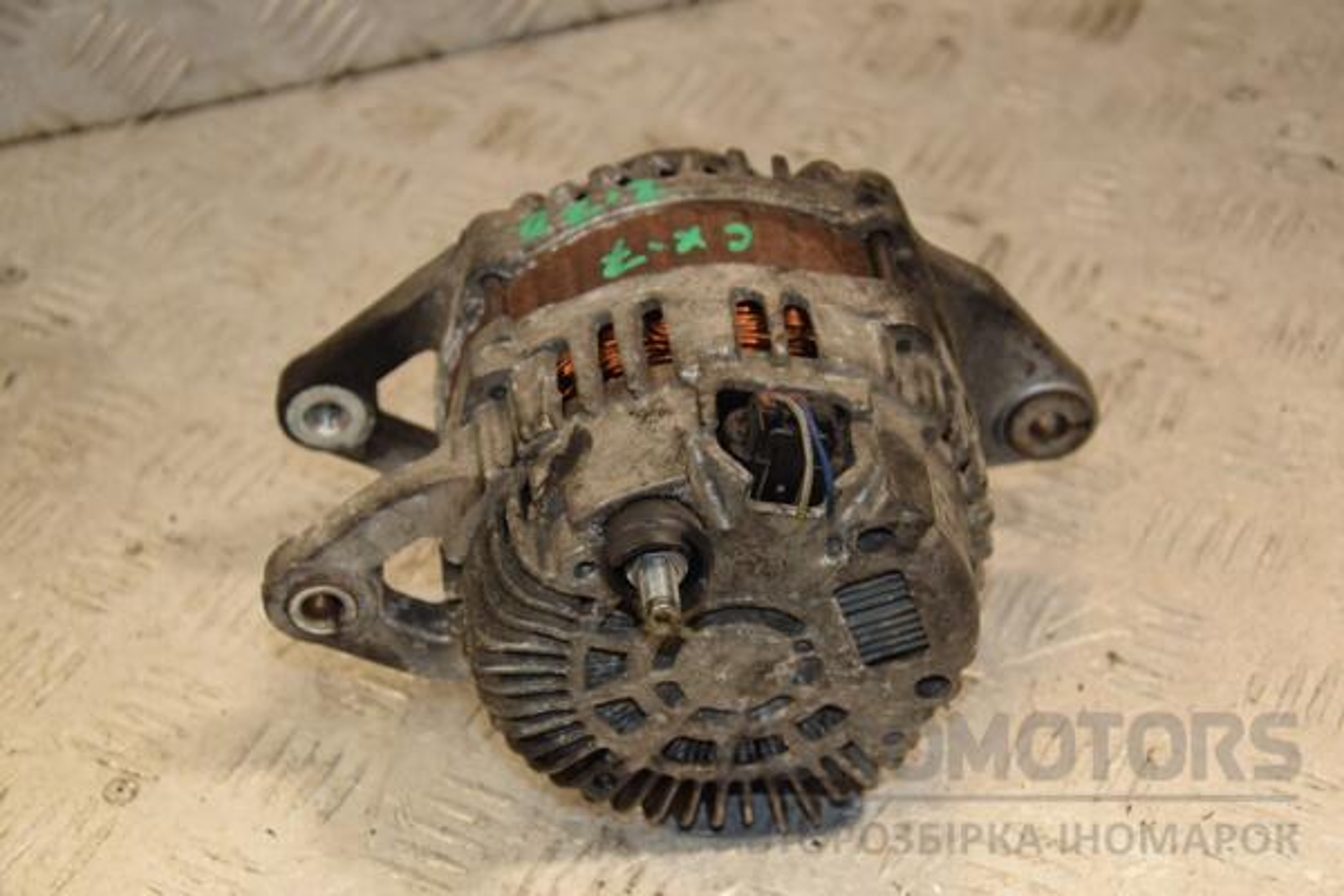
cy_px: 448
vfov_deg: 18.2
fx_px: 2800
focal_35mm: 75
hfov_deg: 27.0
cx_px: 672
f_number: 5
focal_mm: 50
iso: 800
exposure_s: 1/200
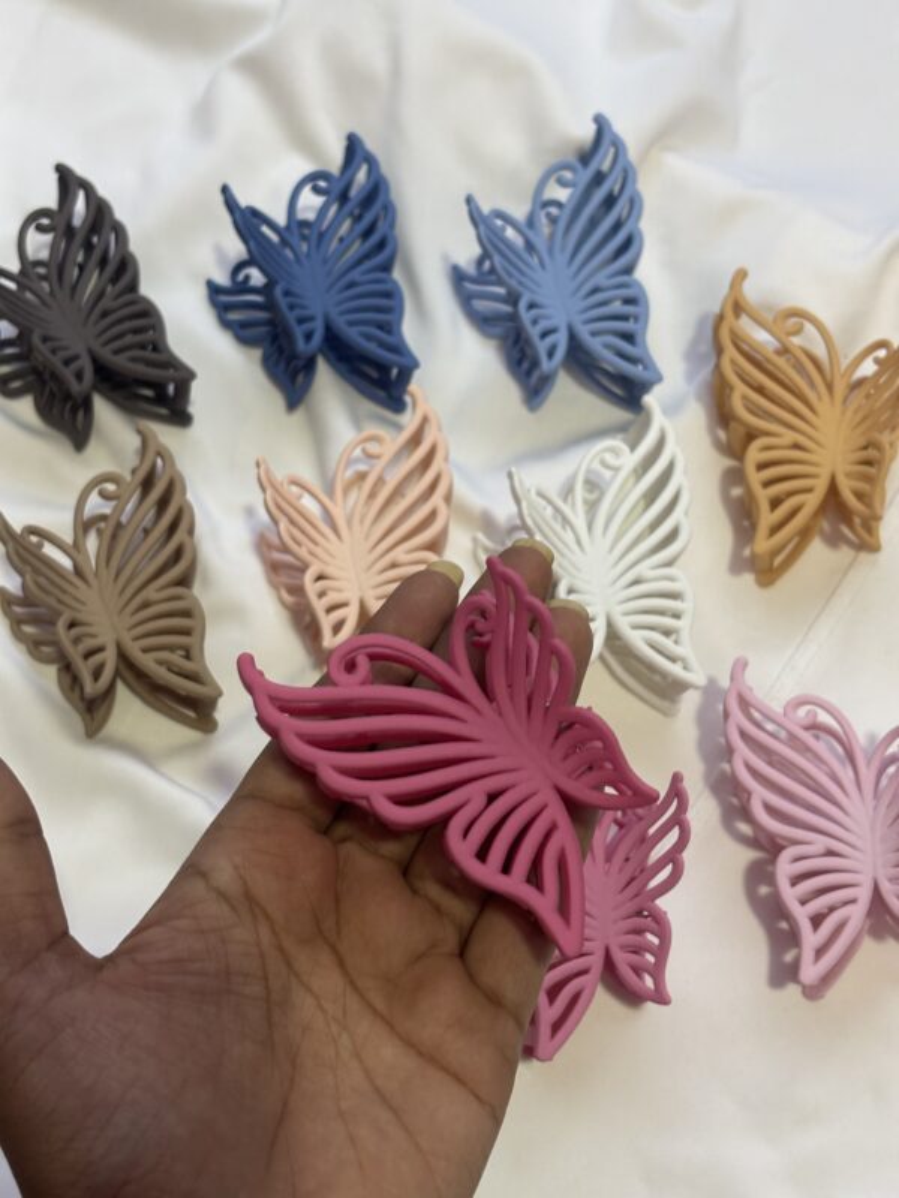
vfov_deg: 36.8
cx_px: 450
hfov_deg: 28.0
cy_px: 599
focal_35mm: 52
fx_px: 1801
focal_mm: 5.96
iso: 160
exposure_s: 1/50
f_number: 1.6
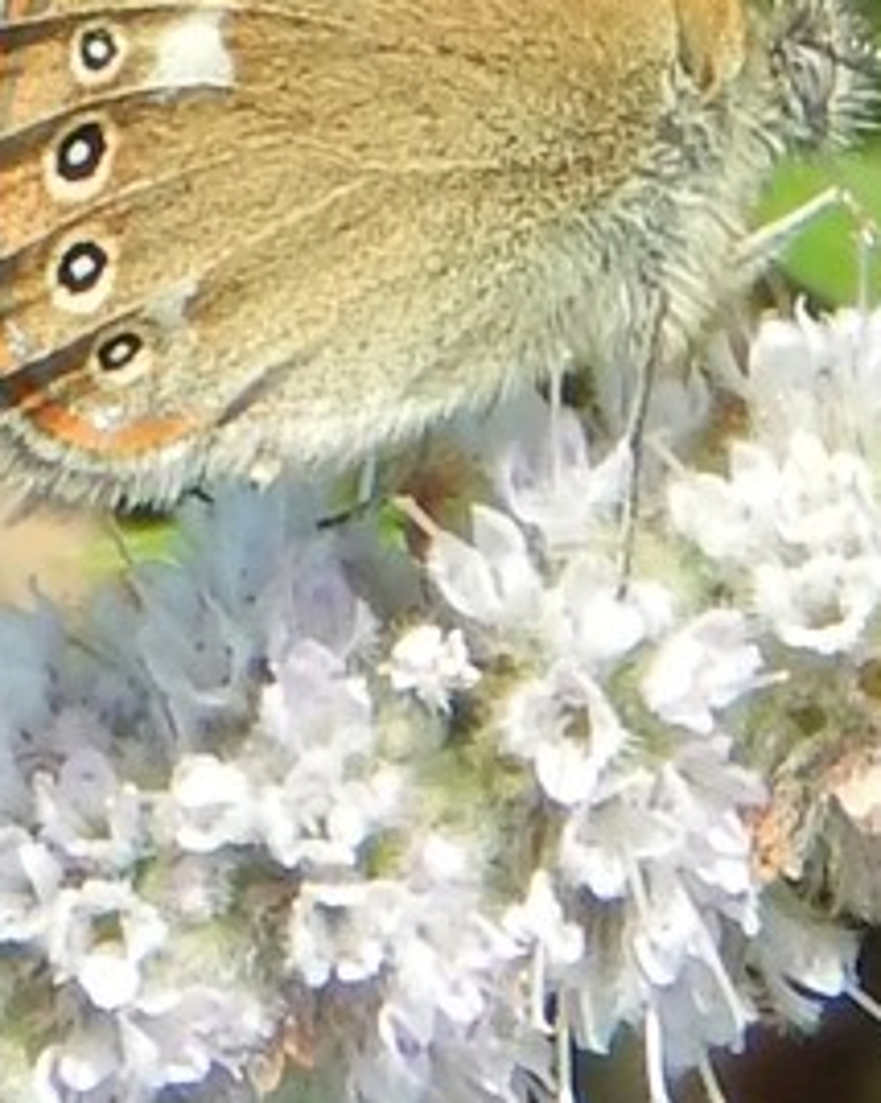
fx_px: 23983
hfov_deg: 2.1
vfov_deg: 2.6
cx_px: 379
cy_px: 103
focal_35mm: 735
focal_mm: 56.5
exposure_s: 1/250
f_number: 5.7
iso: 125
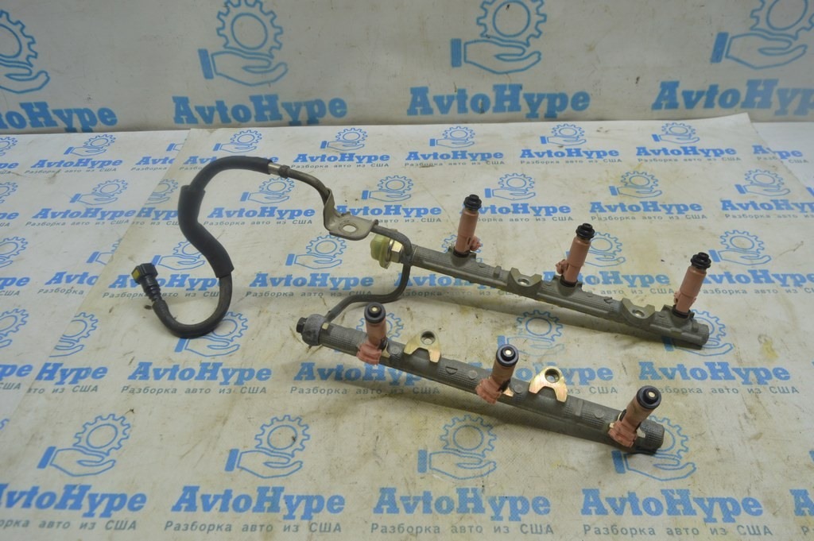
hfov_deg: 67.4
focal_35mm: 27
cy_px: 270
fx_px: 610
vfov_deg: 47.9
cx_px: 407
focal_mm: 18
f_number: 5.6
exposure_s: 1/40
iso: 400
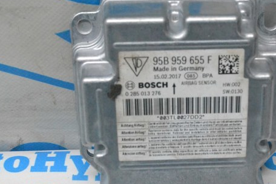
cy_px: 125
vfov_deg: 17.0
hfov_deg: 25.3
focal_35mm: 80
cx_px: 179
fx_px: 613
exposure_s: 1/160
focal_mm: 38
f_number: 10
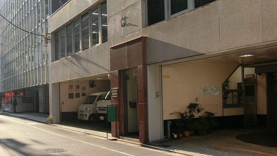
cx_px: 81
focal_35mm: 39
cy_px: 101
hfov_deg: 50.2
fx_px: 287
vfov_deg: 30.3
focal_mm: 4.06
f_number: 2.7
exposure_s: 1/320
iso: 80
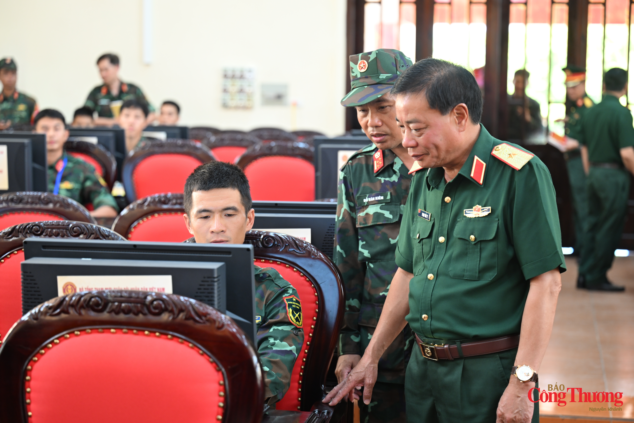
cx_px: 317
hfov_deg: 28.8
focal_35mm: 70
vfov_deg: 19.5
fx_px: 1233
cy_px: 212
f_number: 2.8
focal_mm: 70
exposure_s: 1/50
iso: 800
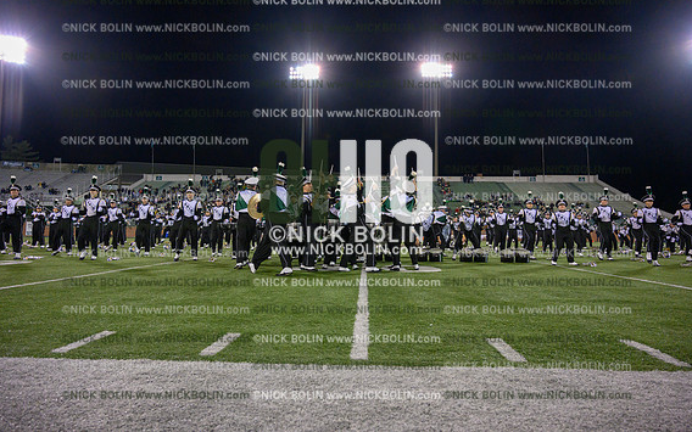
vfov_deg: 49.2
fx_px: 471
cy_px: 198
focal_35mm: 25
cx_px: 346
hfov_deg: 72.5
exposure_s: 1/1000
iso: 5000
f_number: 4
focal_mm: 24
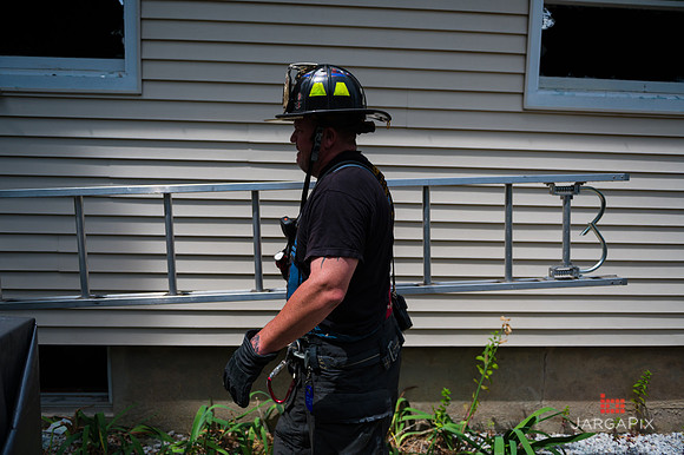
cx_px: 342
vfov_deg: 53.1
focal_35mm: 24
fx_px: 456
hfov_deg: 73.8
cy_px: 228
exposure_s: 1/4000
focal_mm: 24
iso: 200
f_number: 3.2
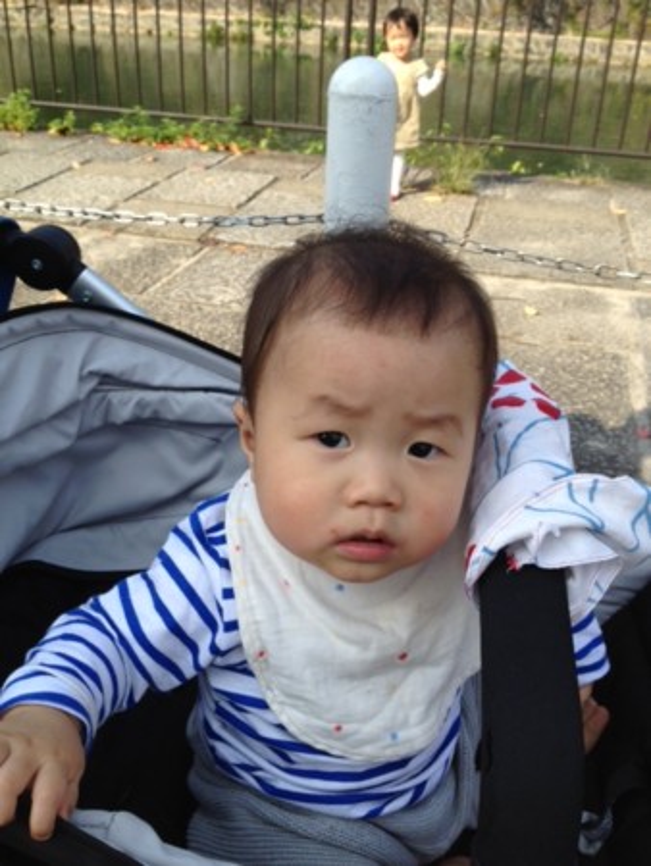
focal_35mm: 35
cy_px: 433
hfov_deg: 40.7
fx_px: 877
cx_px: 326
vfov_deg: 52.6
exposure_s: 1/890
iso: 50
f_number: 2.4
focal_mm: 4.28
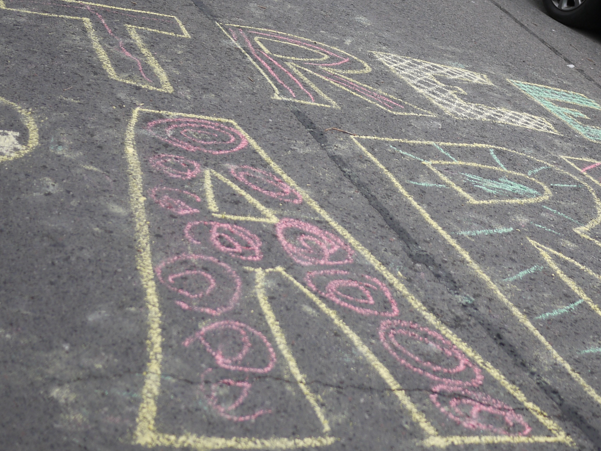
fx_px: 1215
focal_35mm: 70
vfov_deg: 20.9
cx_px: 378
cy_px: 139
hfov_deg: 27.7
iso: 100
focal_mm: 20
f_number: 1.8
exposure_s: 1/800
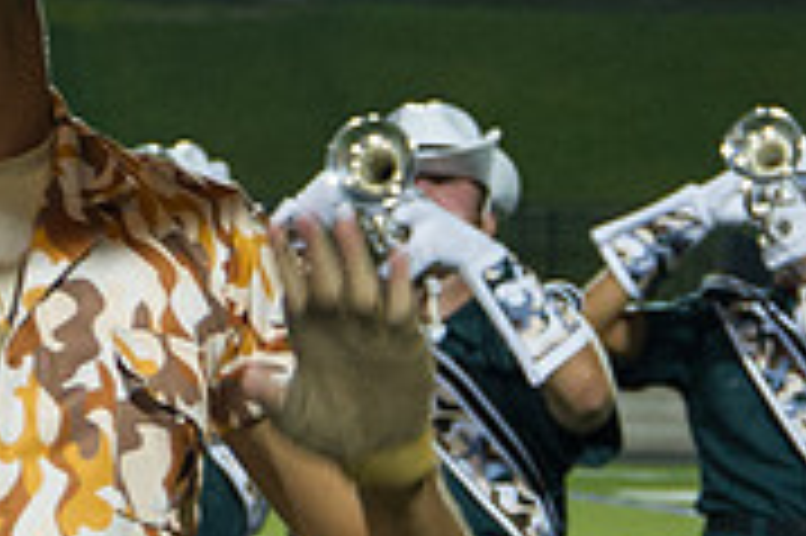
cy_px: 464
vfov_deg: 4.3
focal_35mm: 319
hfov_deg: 6.4
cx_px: -10
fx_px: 7135
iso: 2000
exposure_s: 1/160
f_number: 5
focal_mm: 65
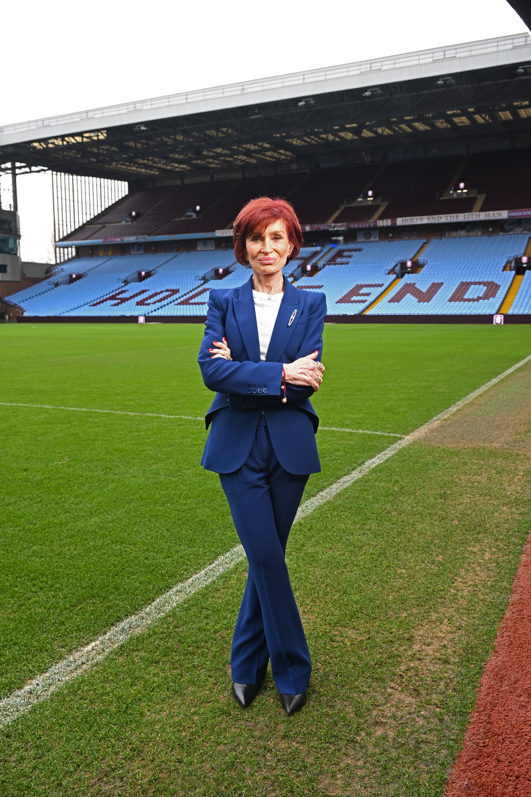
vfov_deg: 61.1
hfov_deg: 43.0
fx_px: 675
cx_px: 266
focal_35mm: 30
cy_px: 398
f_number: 6.3
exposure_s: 1/200
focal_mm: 30.5
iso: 500
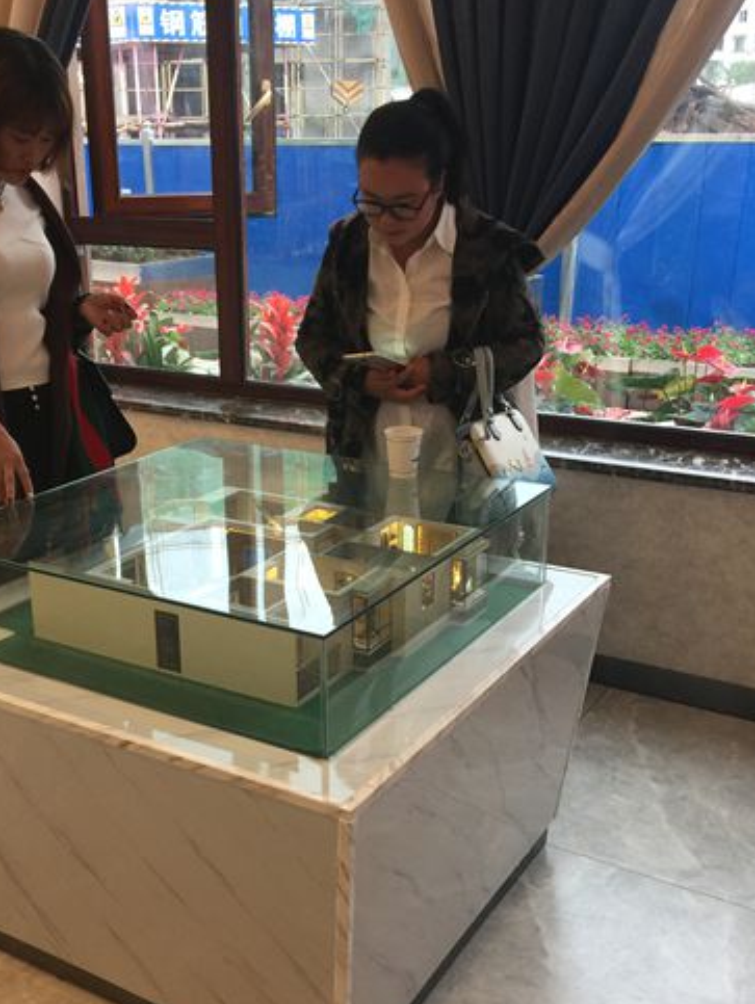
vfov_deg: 46.6
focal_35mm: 40
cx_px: 277
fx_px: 1162
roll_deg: +0.9
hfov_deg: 35.8
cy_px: 585
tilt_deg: -18.8
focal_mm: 4.15
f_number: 2.2
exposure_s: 1/33
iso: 32
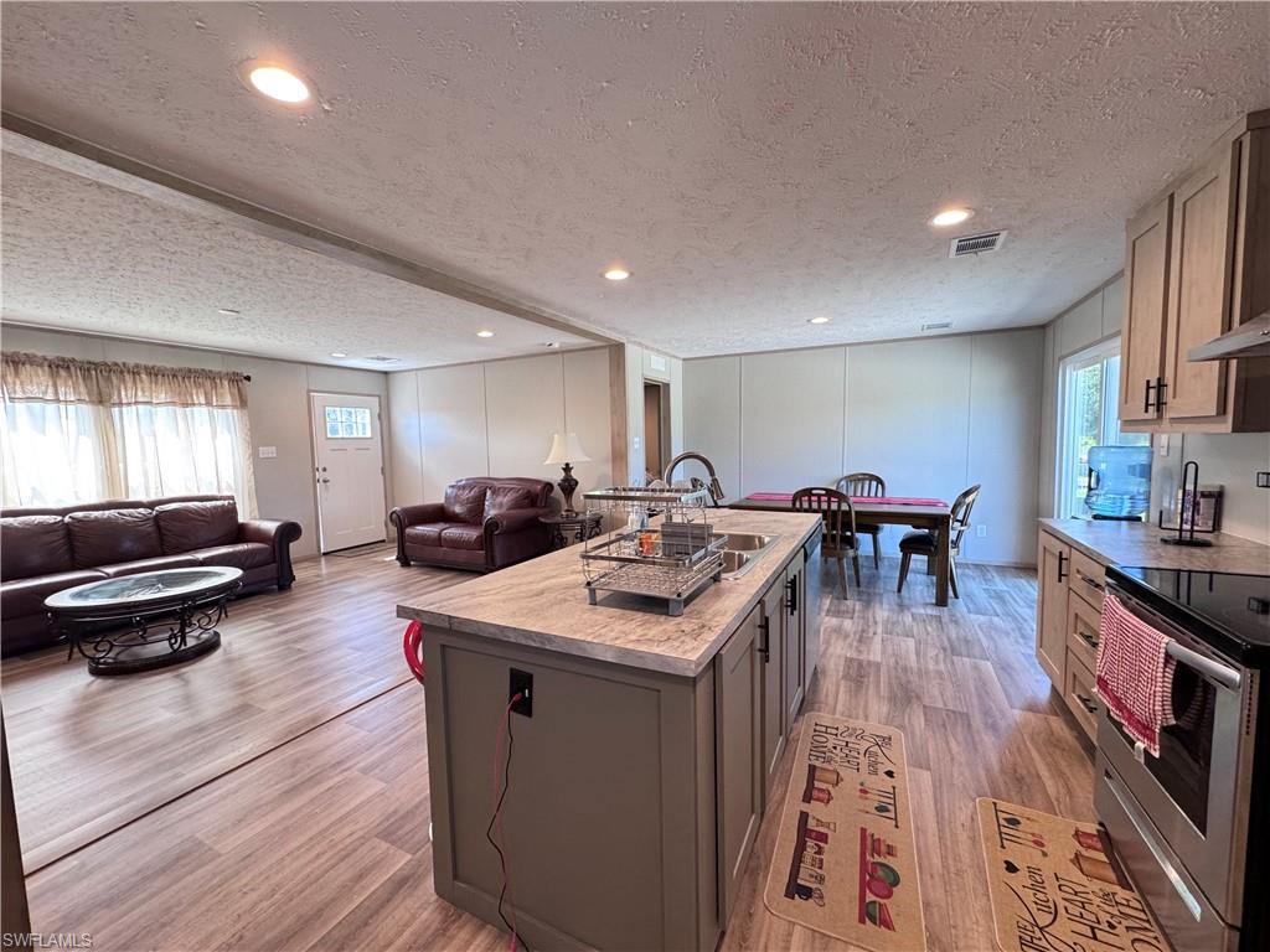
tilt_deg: -4.8
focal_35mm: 14
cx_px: 635
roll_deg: +1.3
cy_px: 476
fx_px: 514
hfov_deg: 102.1
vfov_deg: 85.7
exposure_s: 1/120
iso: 250
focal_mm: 2.22
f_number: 2.2
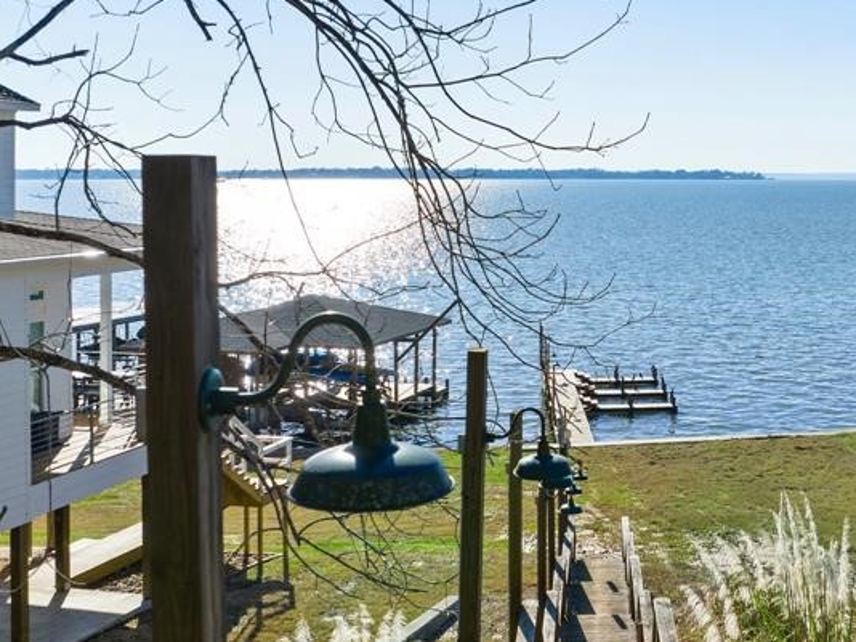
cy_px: 457
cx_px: 691
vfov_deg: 31.1
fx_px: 1137
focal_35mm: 46
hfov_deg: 39.5
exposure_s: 1/3200
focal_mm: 12.29
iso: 220
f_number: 2.8
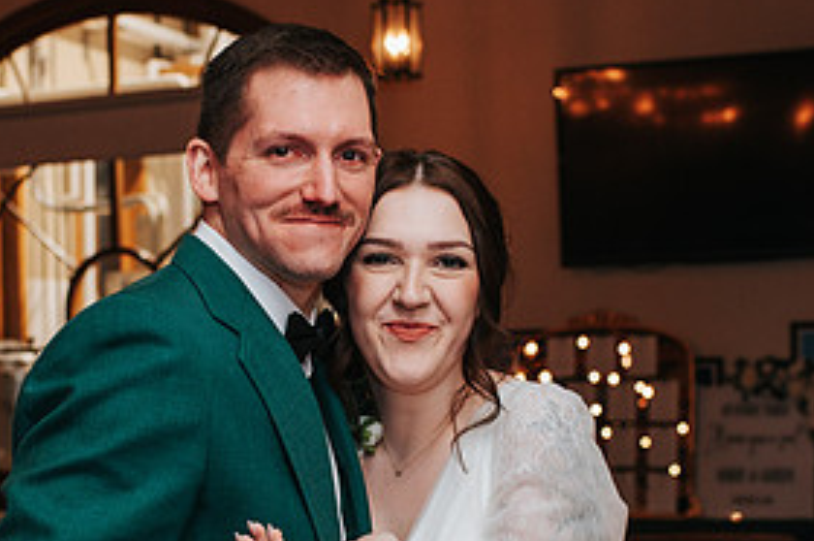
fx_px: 1716
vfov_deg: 17.7
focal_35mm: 76
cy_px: 435
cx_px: 298
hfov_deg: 26.6
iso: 800
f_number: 3.2
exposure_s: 1/200
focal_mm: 35
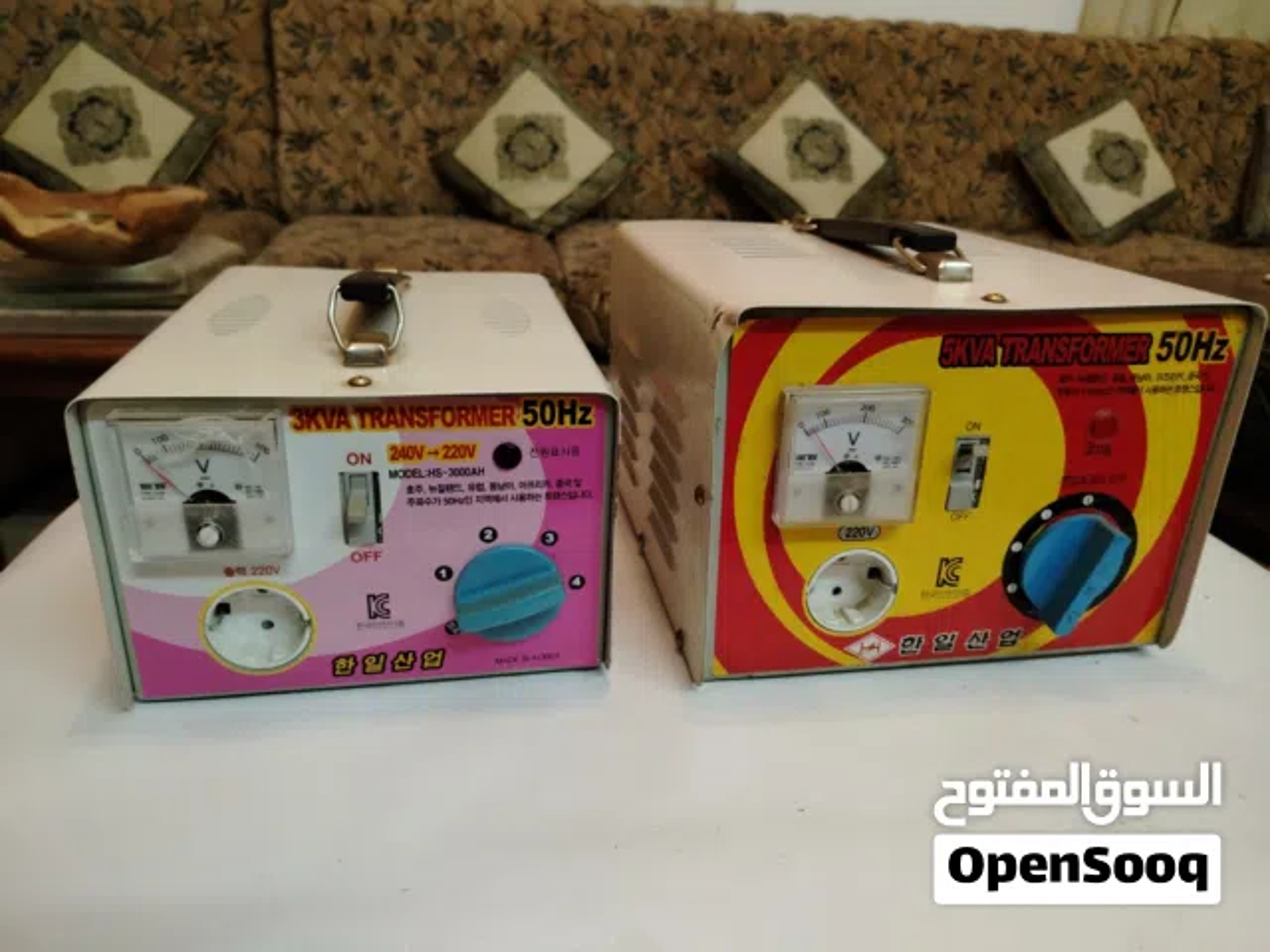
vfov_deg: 56.8
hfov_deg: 71.6
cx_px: 635
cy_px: 476
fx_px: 881
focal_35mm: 24
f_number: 1.75
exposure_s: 1/100
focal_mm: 5.25
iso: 2753
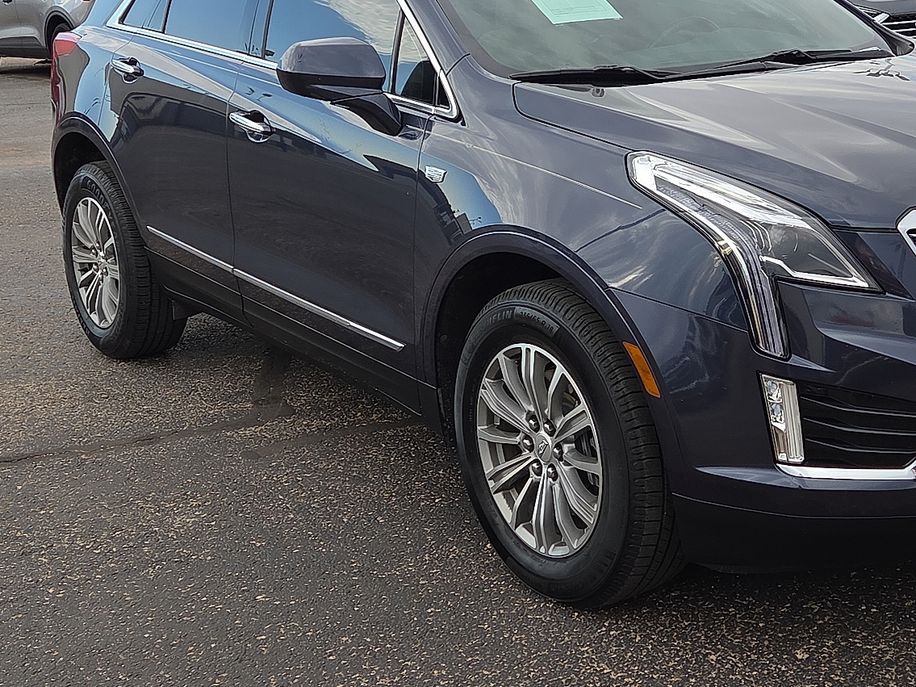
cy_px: 232
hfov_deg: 34.5
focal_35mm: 55
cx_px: 635
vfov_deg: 26.4
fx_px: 1455
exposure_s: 1/1429
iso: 76
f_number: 1.8
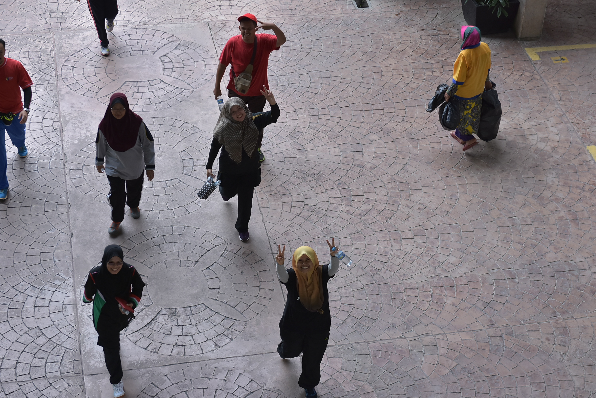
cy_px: 199
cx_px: 298
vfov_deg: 18.2
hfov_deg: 27.0
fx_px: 1243
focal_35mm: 75
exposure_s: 1/320
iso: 400
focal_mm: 50
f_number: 4.5
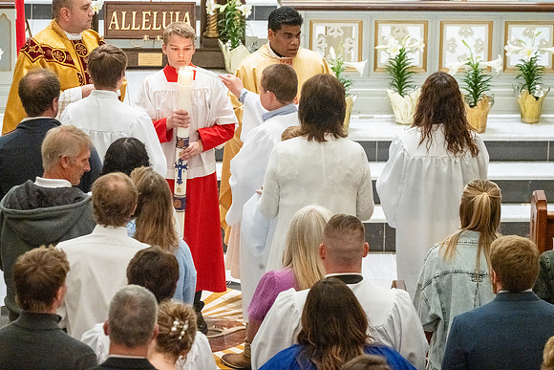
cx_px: 277
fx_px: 3078
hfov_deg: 10.3
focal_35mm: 200
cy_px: 185
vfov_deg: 6.9
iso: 5000
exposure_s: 1/60
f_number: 8
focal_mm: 200
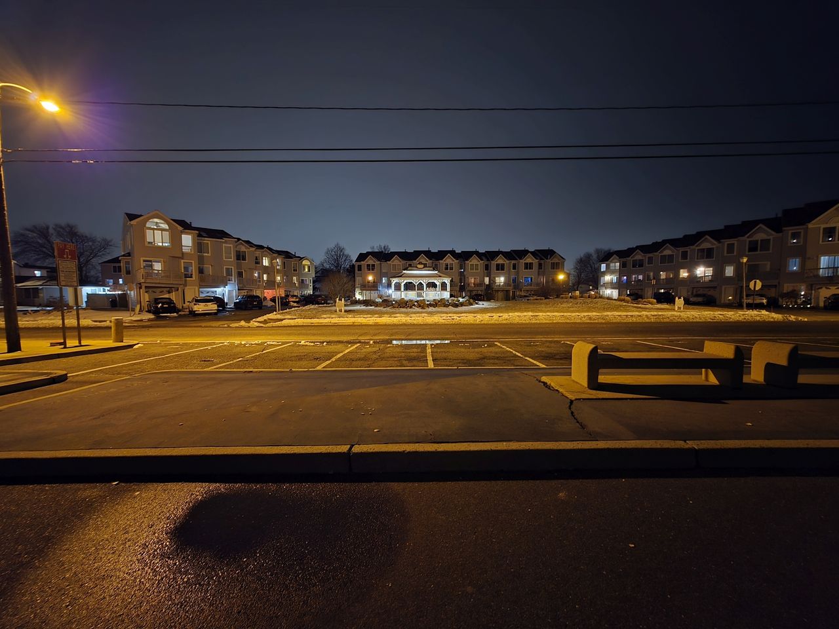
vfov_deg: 89.9
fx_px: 315
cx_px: 420
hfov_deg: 106.2
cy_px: 314
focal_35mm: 13
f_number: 1.9
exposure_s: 1/8
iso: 1250
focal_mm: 2.2
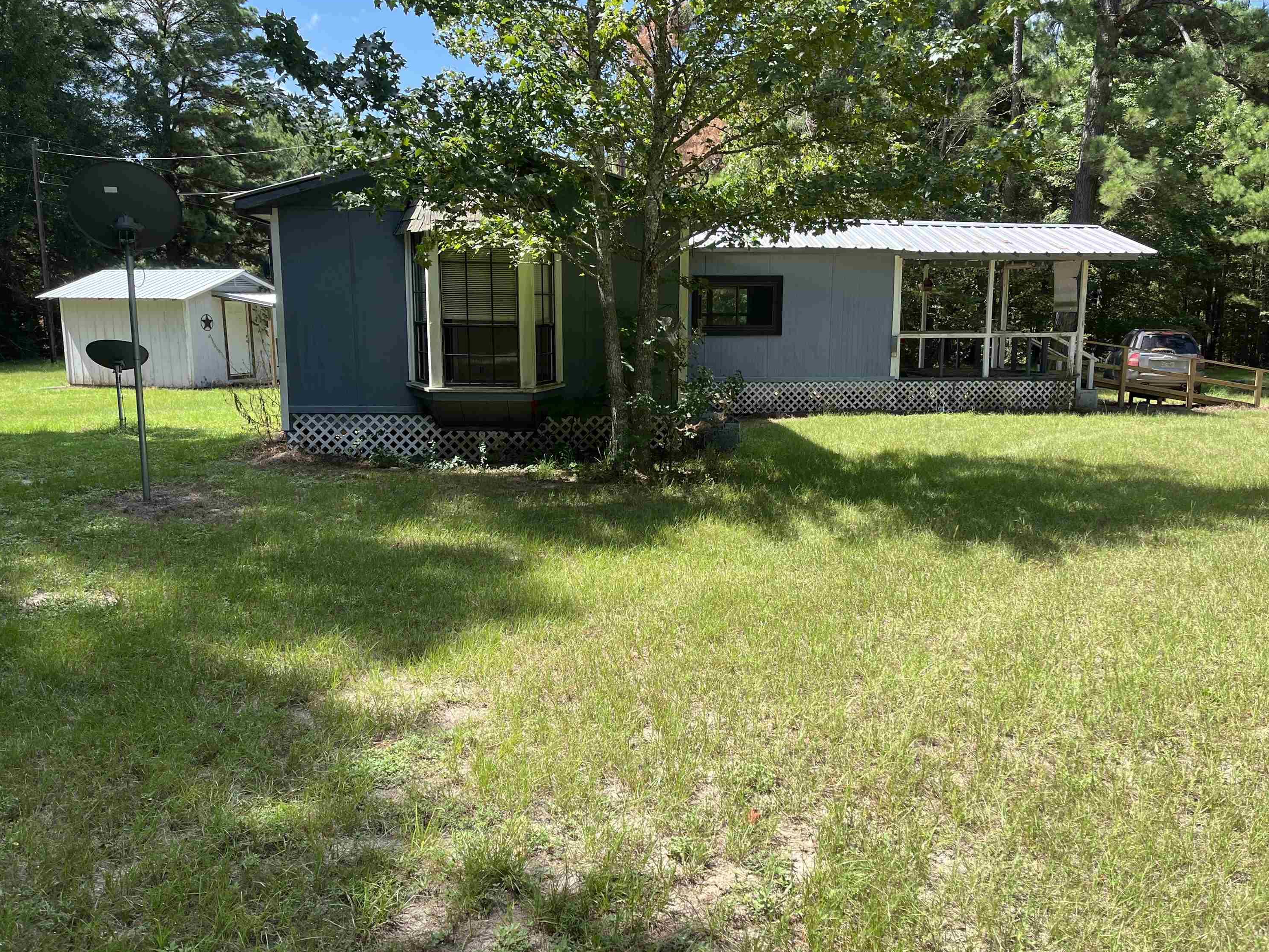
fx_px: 990
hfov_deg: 65.3
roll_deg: +0.0
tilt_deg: -10.0
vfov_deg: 51.4
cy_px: 476
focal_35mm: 27
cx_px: 658
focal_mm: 5.1
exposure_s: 1/1096
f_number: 1.6
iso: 50
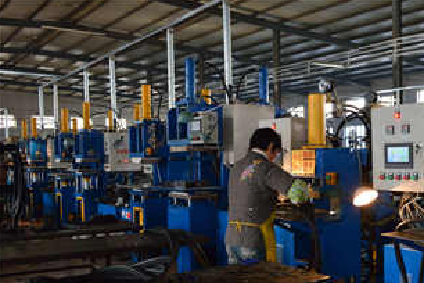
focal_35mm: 43
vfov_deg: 31.0
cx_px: 270
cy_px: 180
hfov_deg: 45.0
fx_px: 506
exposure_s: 1/25
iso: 400
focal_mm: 22
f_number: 6.3
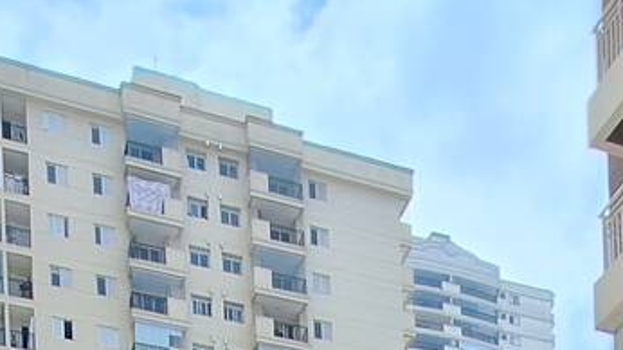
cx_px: 394
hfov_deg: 35.3
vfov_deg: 12.4
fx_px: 974
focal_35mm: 59
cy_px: 971
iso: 40
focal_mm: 1.74
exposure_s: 1/1357
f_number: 2.2
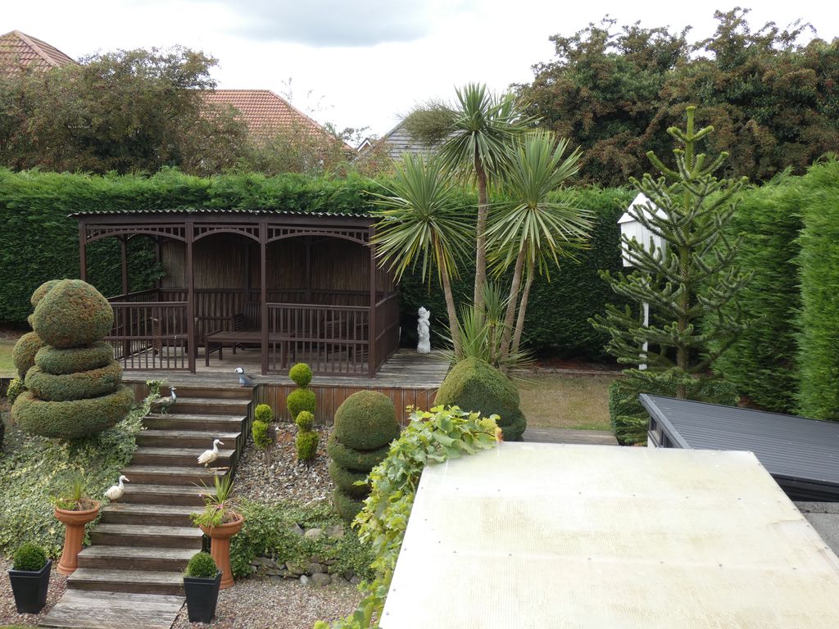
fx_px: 994
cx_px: 420
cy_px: 314
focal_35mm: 41
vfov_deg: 35.1
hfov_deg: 45.8
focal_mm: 7.3
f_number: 3.6
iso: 80
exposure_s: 1/200
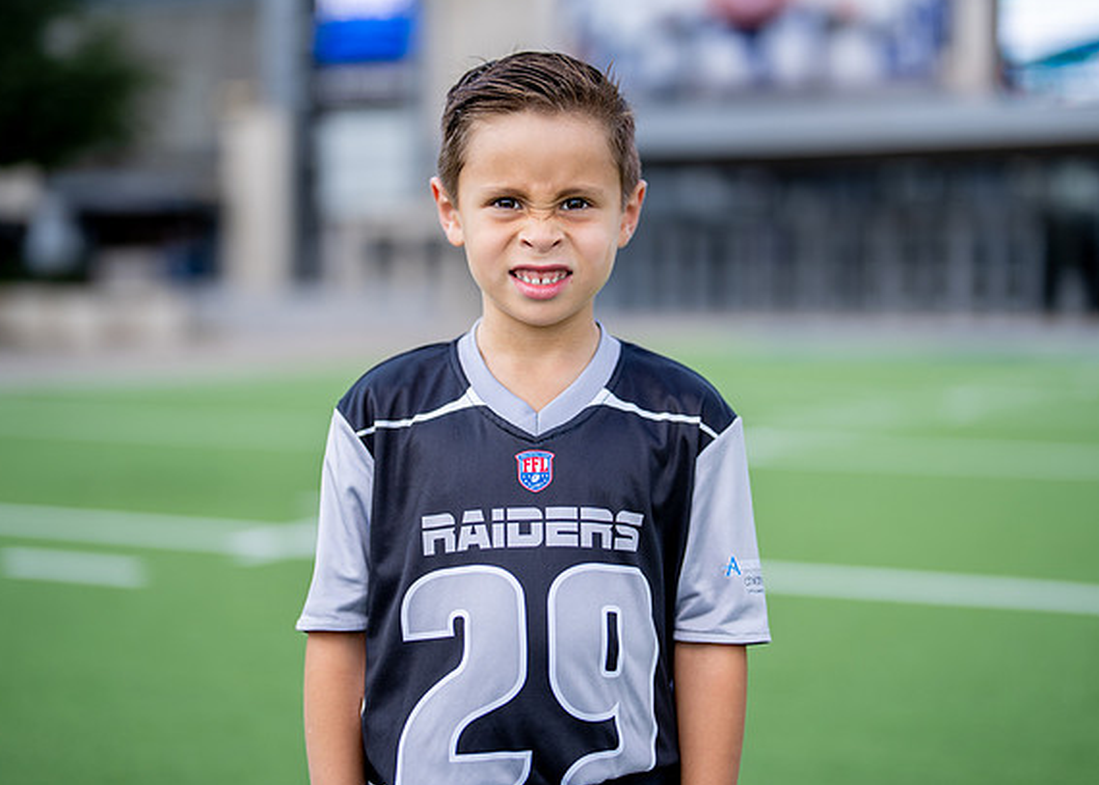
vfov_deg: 22.9
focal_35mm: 62
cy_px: 345
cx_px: 569
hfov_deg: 31.7
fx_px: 1935
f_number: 1.2
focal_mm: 50
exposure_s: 1/1600
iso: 100
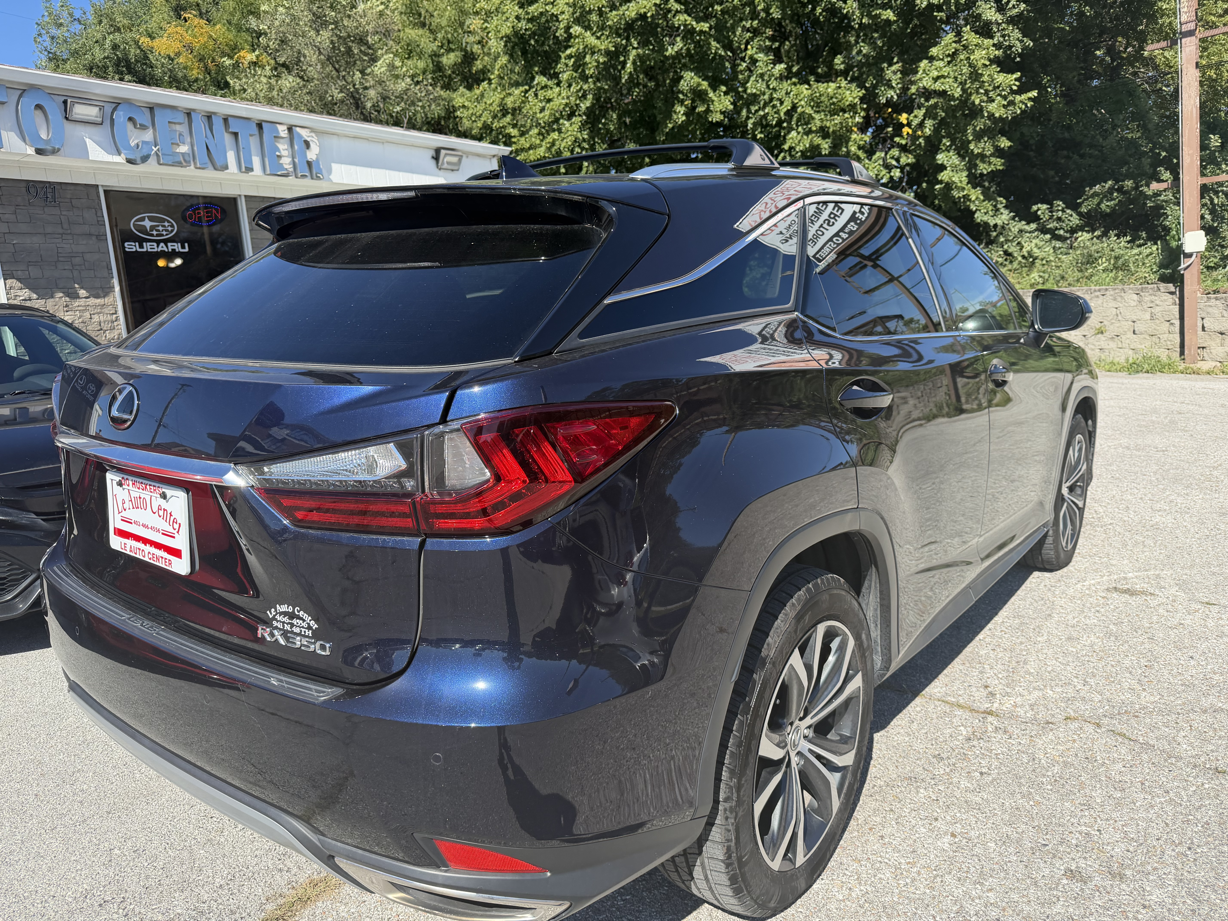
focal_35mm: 24
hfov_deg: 71.6
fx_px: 851
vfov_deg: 56.8
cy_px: 460
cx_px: 614
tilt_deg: -7.8
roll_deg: +5.4
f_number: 1.78
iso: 100
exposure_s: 1/3021
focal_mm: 6.76
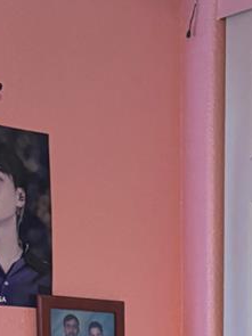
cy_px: 561
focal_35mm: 122
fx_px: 1185
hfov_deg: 11.7
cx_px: 353
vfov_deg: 14.6
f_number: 1.78
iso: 800
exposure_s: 1/60
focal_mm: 6.76
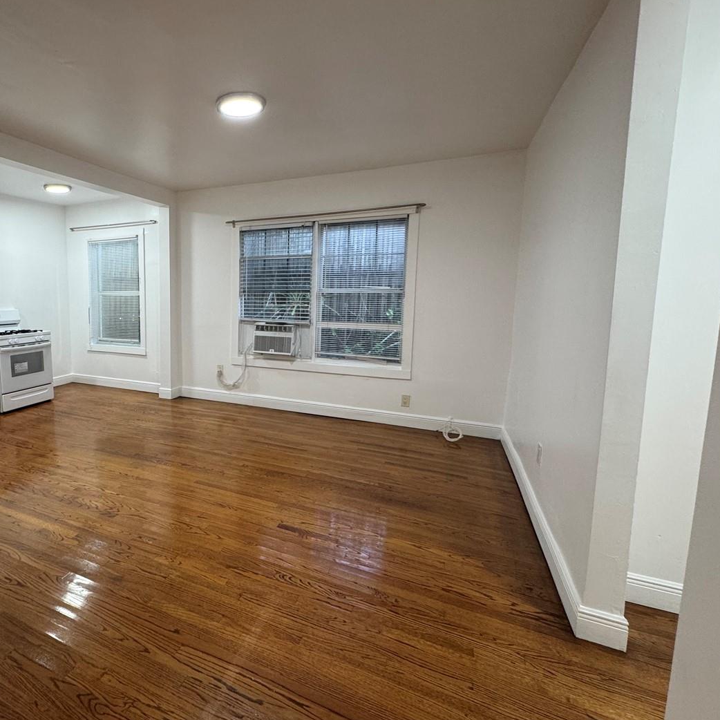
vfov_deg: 77.6
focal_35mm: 19
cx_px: 199
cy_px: 341
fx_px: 447
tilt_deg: -5.1
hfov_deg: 73.4
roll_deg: +0.4
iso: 160
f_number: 2.2
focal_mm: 2.22
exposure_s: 1/60
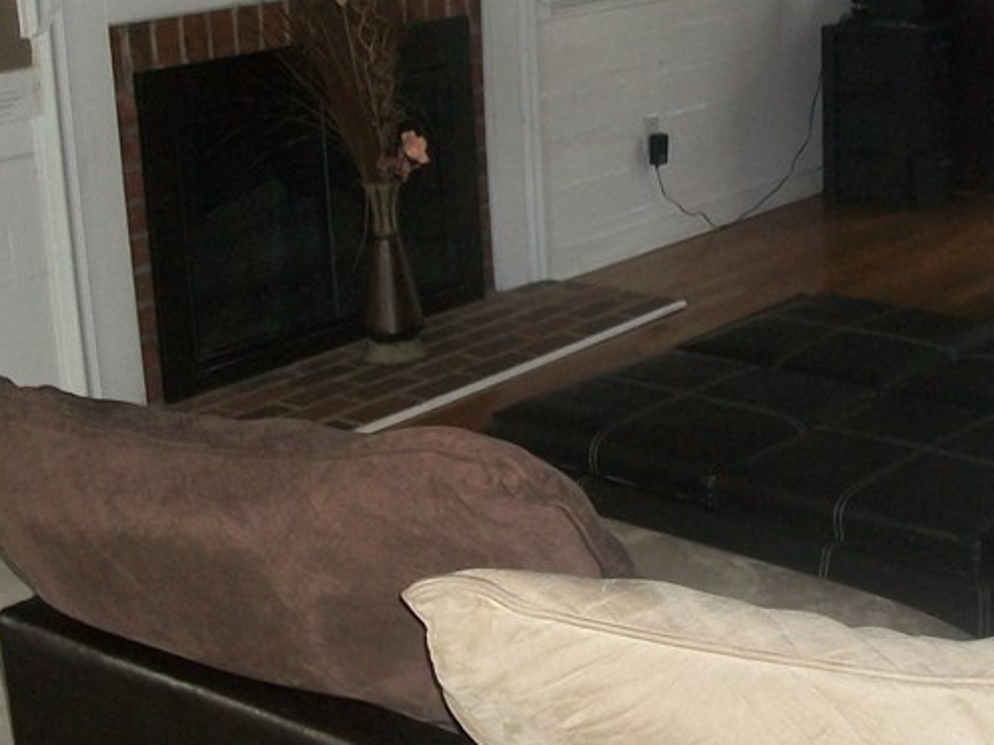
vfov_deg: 22.2
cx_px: 713
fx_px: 1895
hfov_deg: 29.0
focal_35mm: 66
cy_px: 272
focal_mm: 5.7
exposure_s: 1/30
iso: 240
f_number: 2.9
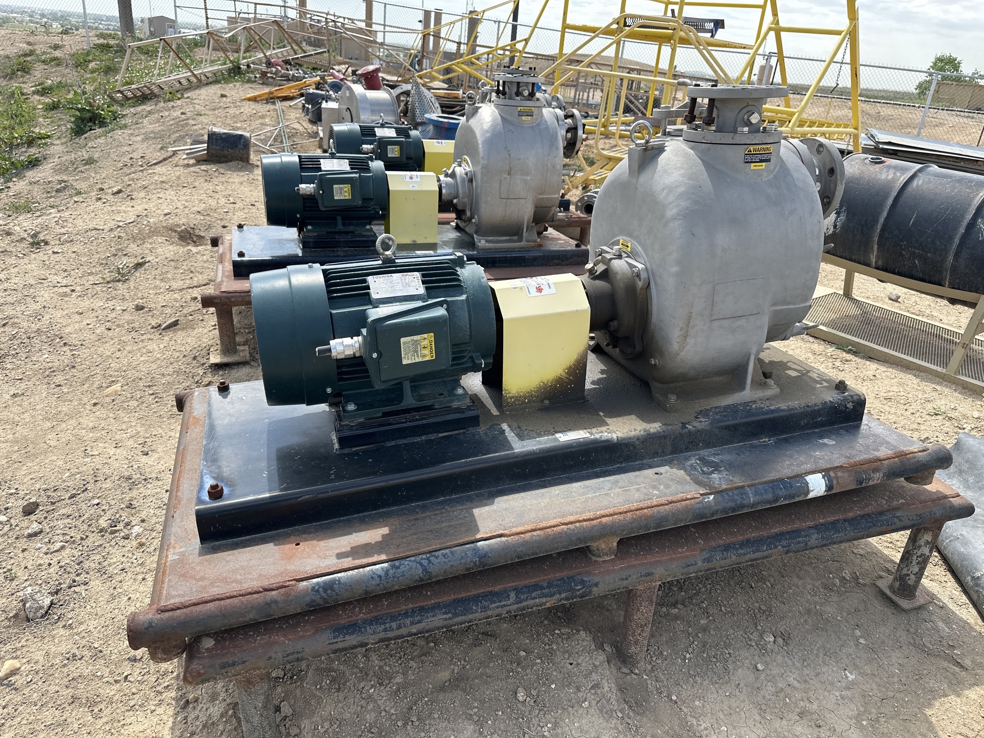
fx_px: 682
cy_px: 369
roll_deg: -5.2
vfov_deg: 56.8
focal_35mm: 24
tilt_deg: -22.8
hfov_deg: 71.6
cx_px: 492
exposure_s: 1/1721
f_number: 1.78
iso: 80
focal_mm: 6.86
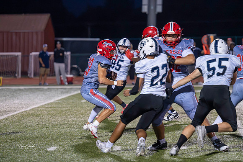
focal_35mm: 190
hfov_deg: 10.8
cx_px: 122
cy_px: 81
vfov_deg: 7.2
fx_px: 1283
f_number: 4
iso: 18000
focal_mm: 190
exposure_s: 1/800
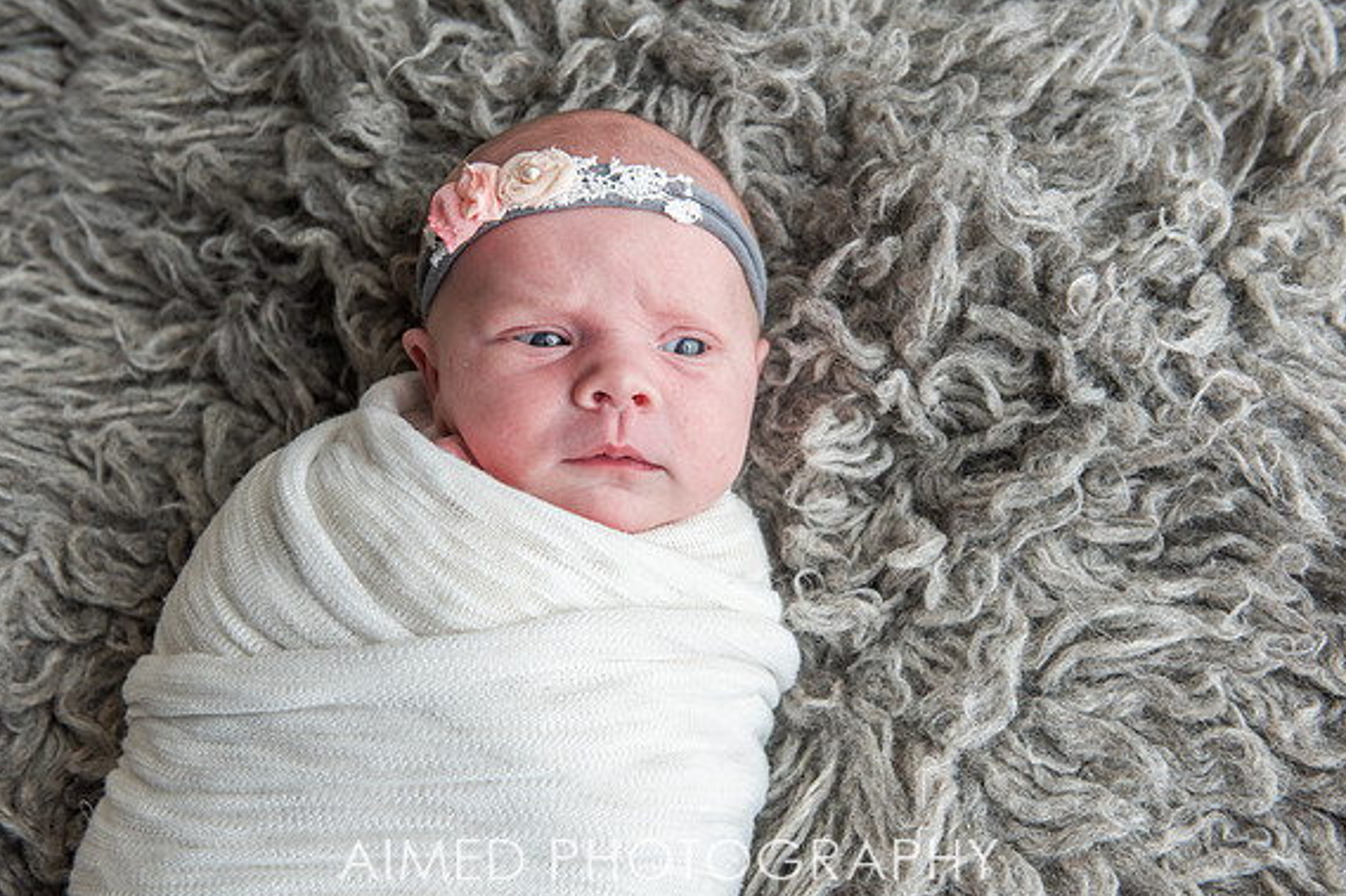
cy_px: 448
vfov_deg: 26.5
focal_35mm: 51
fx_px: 1906
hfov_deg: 38.9
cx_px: 672
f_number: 4.5
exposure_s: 1/200
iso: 320
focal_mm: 50
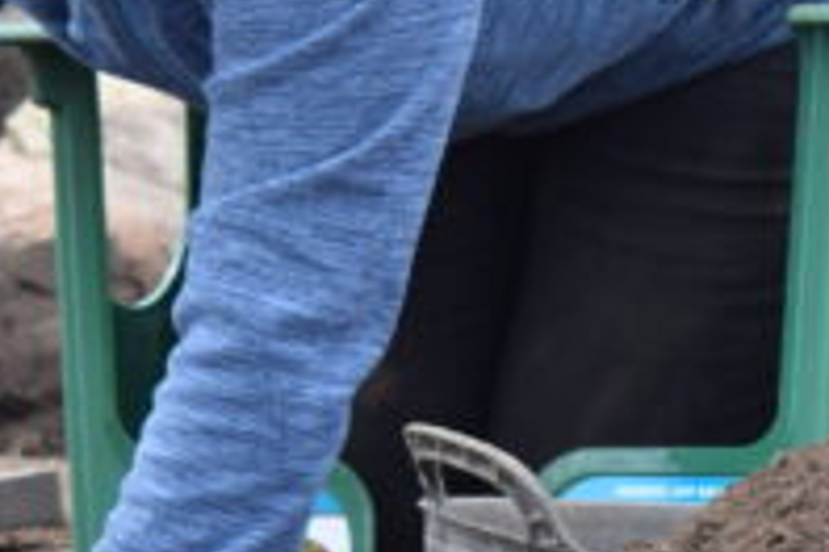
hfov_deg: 4.8
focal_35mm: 427
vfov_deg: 3.2
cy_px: -207
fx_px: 9823
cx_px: 959
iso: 320
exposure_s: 1/250
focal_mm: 55
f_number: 8
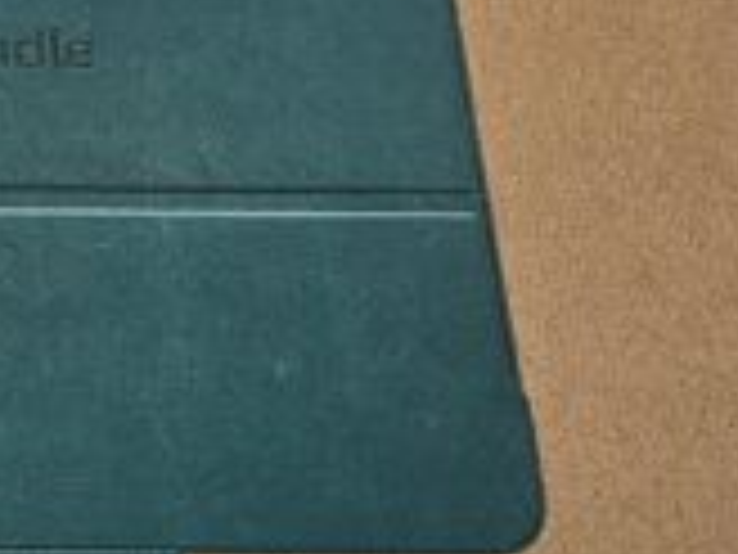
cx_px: -54
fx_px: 2303
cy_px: -77
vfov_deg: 13.4
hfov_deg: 17.6
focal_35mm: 108
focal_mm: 5.4
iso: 25
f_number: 1.8
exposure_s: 1/164
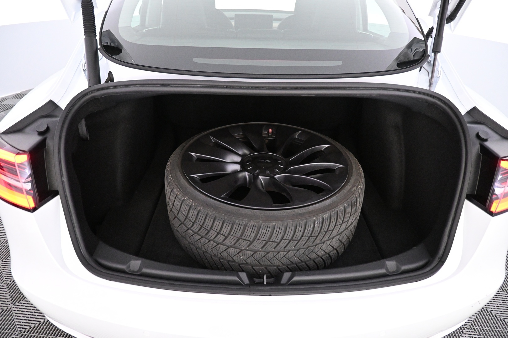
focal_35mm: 24
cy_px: 169
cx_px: 254
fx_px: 339
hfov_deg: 73.7
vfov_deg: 53.1
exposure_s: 1/100
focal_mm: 16
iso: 4000
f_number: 3.5
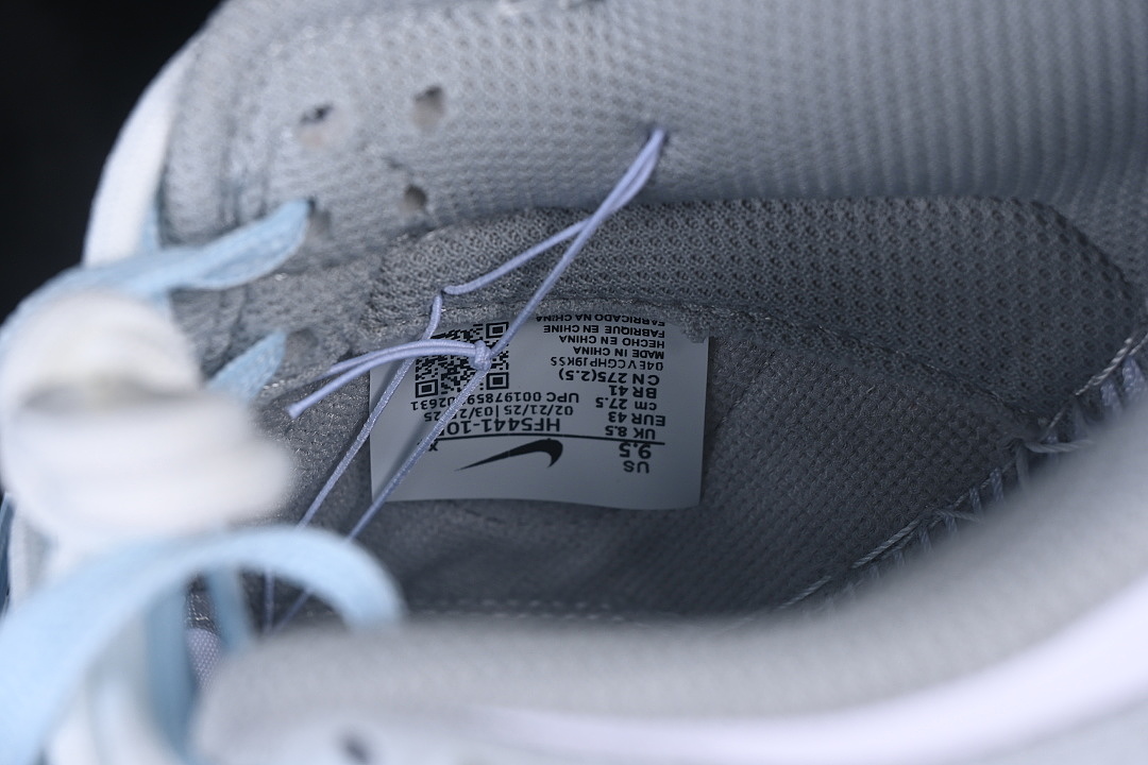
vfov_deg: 18.2
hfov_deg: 27.0
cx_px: 574
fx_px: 2391
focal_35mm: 75
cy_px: 382
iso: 160
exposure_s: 1/80
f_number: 7.1
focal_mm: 50
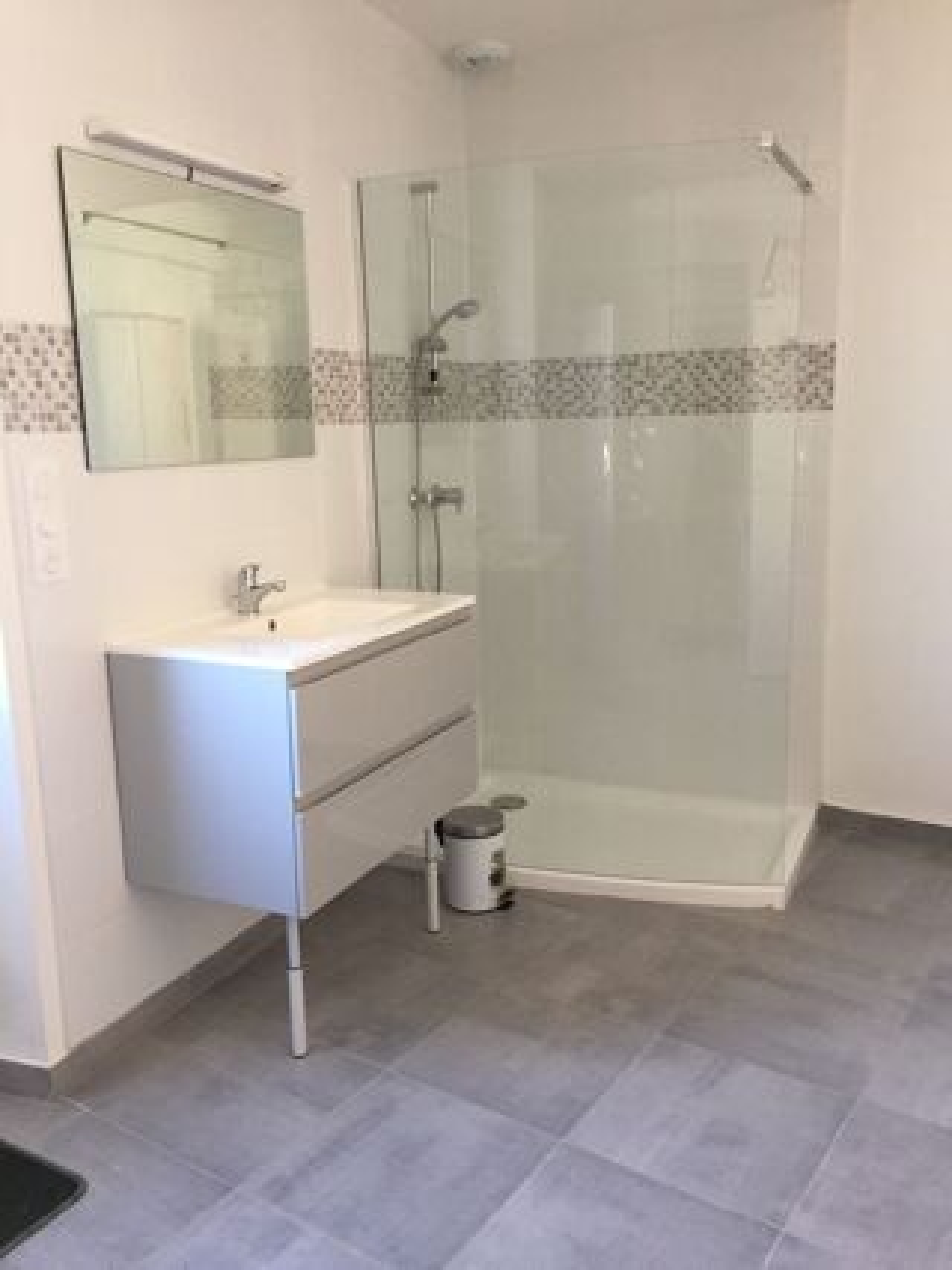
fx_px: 1064
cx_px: 476
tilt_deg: -12.0
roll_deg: +2.1
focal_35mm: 29
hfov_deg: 48.2
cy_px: 635
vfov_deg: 61.7
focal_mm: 4.15
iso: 64
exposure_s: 1/33
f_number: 2.2
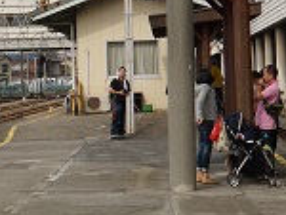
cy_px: 46
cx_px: 44
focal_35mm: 179
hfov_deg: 11.0
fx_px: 1482
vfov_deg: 8.3
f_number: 11
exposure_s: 1/125
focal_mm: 38.9
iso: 100
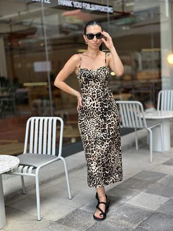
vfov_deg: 38.9
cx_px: 88
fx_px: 326
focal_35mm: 49
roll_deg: +3.3
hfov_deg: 29.7
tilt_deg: -10.1
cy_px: 117
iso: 100
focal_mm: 6.86
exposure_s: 1/209
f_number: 1.78
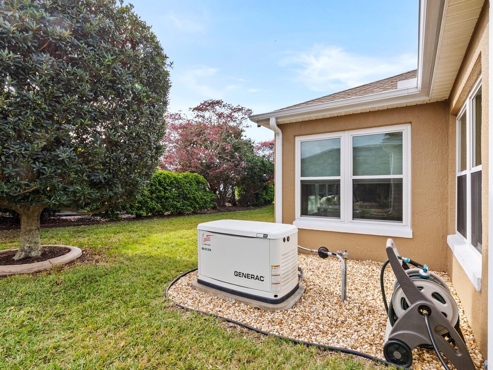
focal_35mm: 17
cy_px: 197
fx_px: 242
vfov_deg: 74.7
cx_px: 255
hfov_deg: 91.0
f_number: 8
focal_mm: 7
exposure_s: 1/250
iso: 800
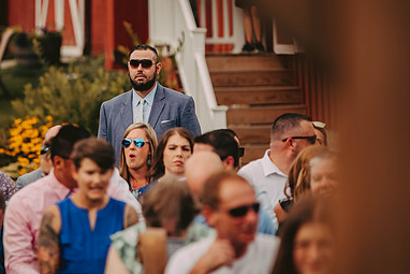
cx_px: 101
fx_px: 3463
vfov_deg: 4.5
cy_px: 80
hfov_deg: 6.8
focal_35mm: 304
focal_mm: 200
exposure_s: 1/1600
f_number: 2.8
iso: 200
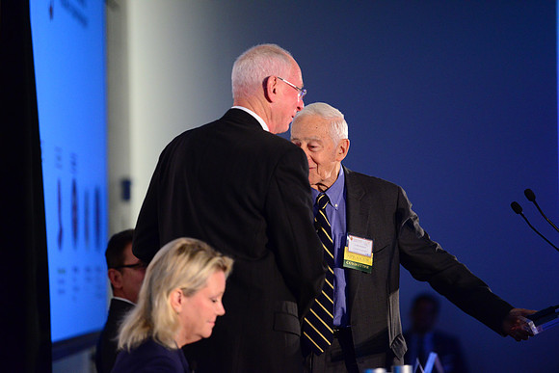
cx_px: 280
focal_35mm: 180
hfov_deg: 11.4
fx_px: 2796
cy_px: 186
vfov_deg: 7.6
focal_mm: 180
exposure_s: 1/200
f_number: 2.8
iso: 4000
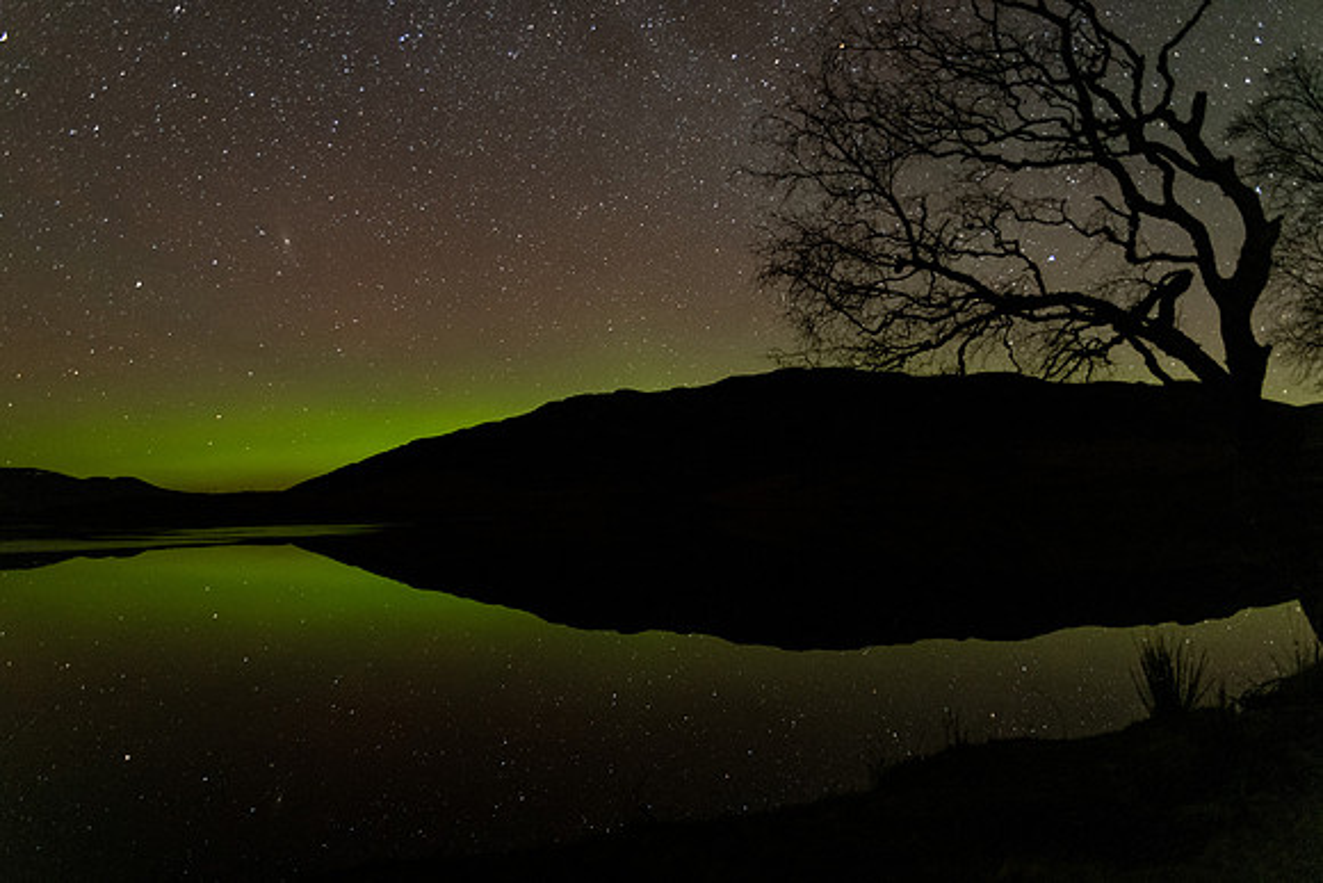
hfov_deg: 71.1
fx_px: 925
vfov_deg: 51.0
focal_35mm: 25
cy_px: 442
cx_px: 662
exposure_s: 20
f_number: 2.8
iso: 2500
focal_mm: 24
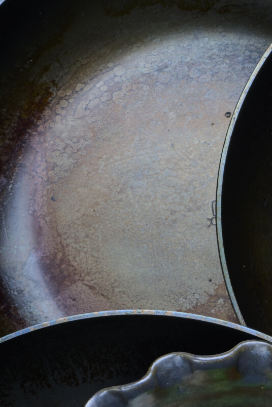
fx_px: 2164
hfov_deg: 7.1
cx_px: 320
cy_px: 467
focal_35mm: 191
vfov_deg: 10.6
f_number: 18
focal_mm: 60
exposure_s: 1
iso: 32
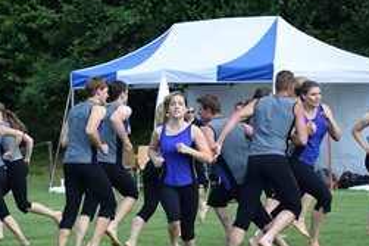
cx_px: 201
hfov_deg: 10.3
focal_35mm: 199
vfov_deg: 6.9
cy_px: 102
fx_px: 2038
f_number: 4.8
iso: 400
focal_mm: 52
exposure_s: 1/1000
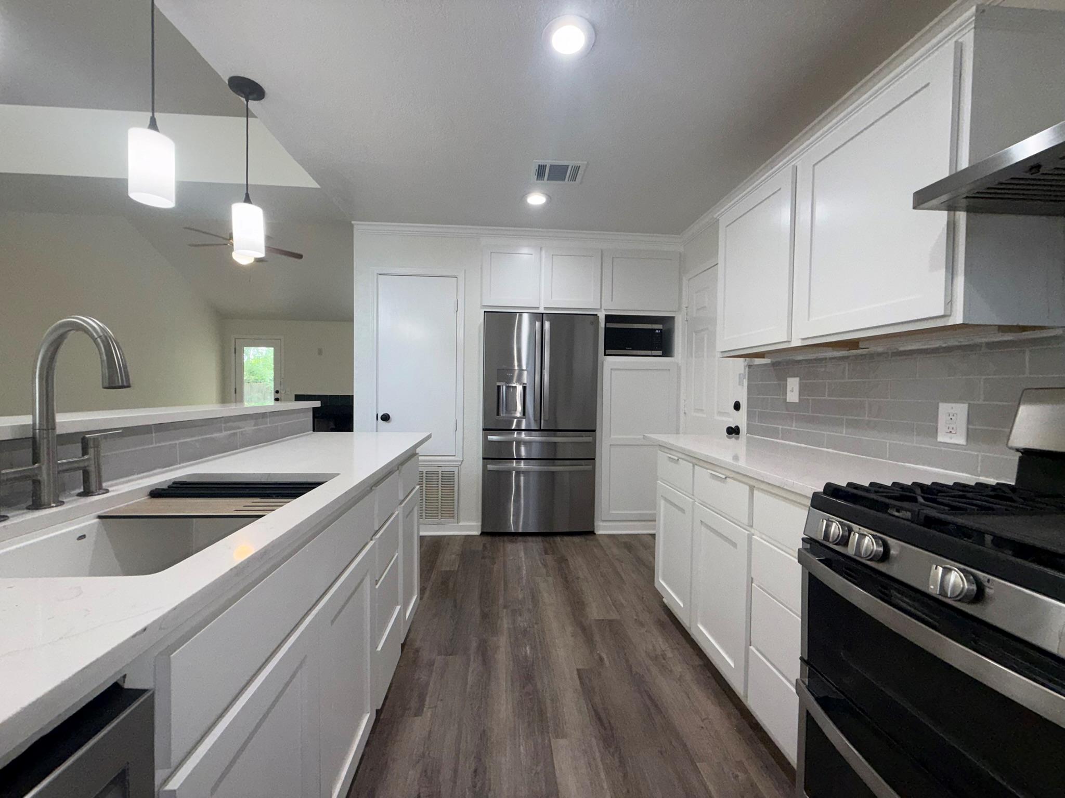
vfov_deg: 85.7
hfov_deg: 102.1
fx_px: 431
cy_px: 399
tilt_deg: -1.8
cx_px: 532
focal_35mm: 14
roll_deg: -1.6
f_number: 2.2
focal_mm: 2.22
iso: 80
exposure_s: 1/122
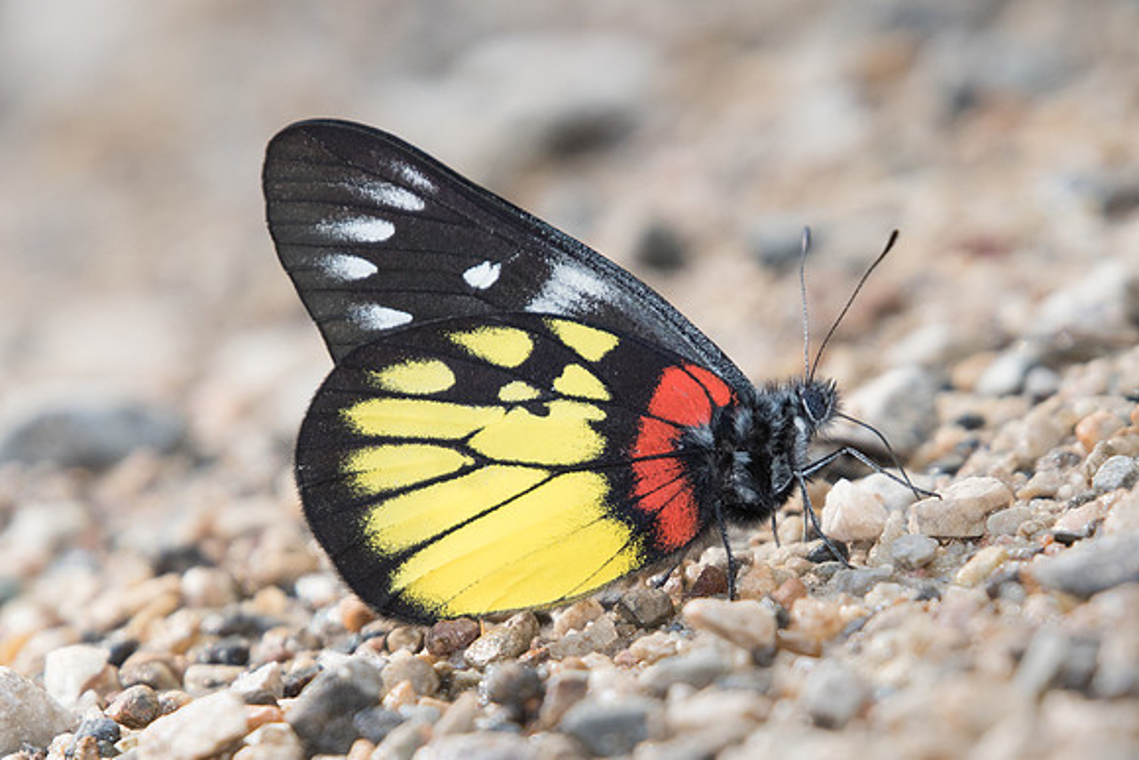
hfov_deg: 2.0
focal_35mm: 1008
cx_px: 781
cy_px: 382
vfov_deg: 1.4
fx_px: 31884
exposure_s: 1/250
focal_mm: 400
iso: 400
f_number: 6.3
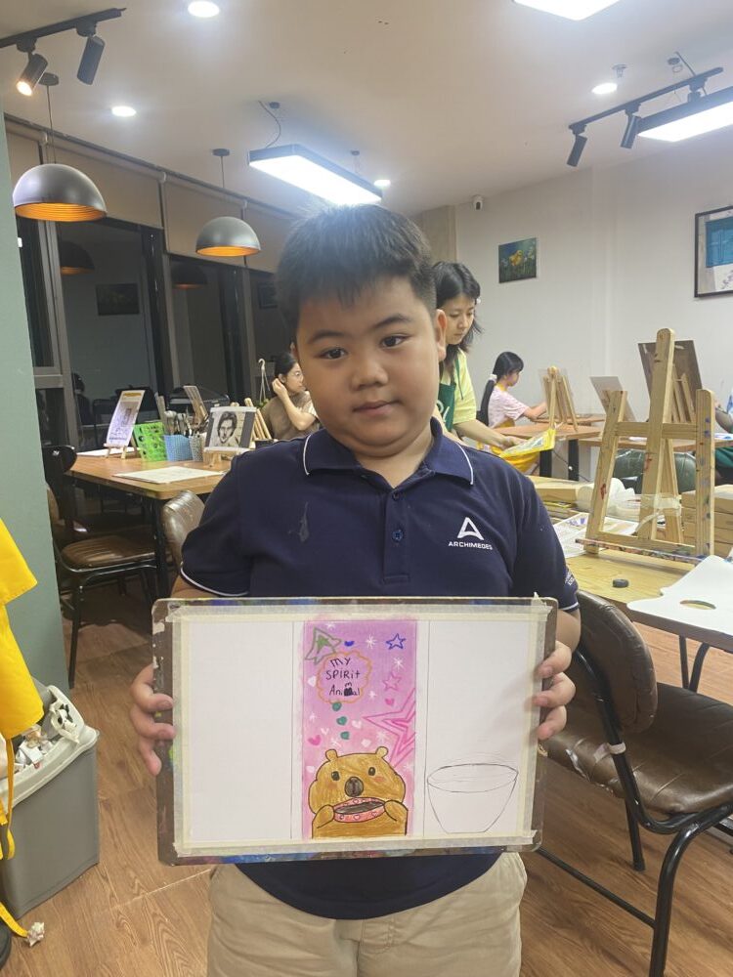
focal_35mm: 26
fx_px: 734
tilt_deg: -9.0
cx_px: 366
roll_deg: +1.6
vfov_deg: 67.3
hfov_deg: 53.1
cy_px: 488
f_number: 1.8
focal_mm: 4.25
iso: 64
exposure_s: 1/50
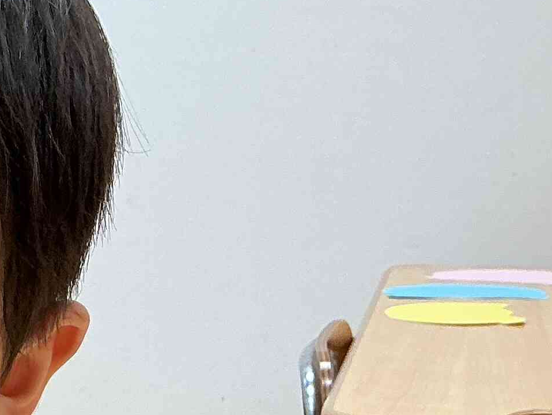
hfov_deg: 15.4
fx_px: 1946
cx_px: -173
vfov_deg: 11.5
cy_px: 689
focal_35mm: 122
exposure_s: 1/120
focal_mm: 3
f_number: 1.8
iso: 40
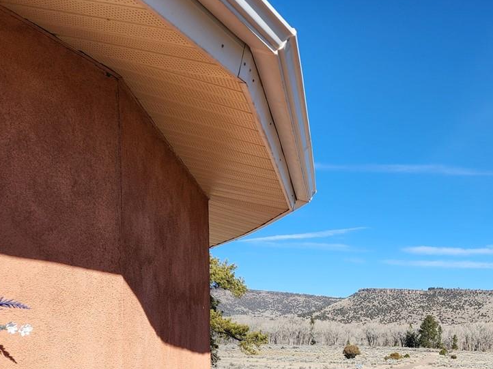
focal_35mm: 51
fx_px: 726
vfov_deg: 26.8
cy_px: 381
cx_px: 432
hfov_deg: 35.6
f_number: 1.8
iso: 20
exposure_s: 1/1437
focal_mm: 5.4
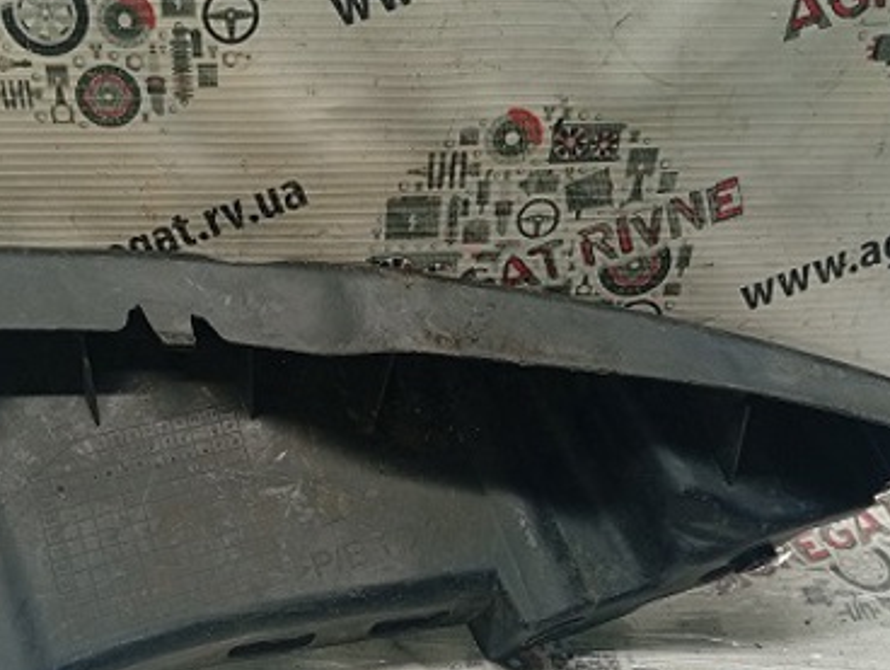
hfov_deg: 41.7
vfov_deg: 31.9
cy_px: 464
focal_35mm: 45
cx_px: 323
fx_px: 1158
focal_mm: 3.96
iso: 203
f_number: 1.8
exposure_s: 1/50
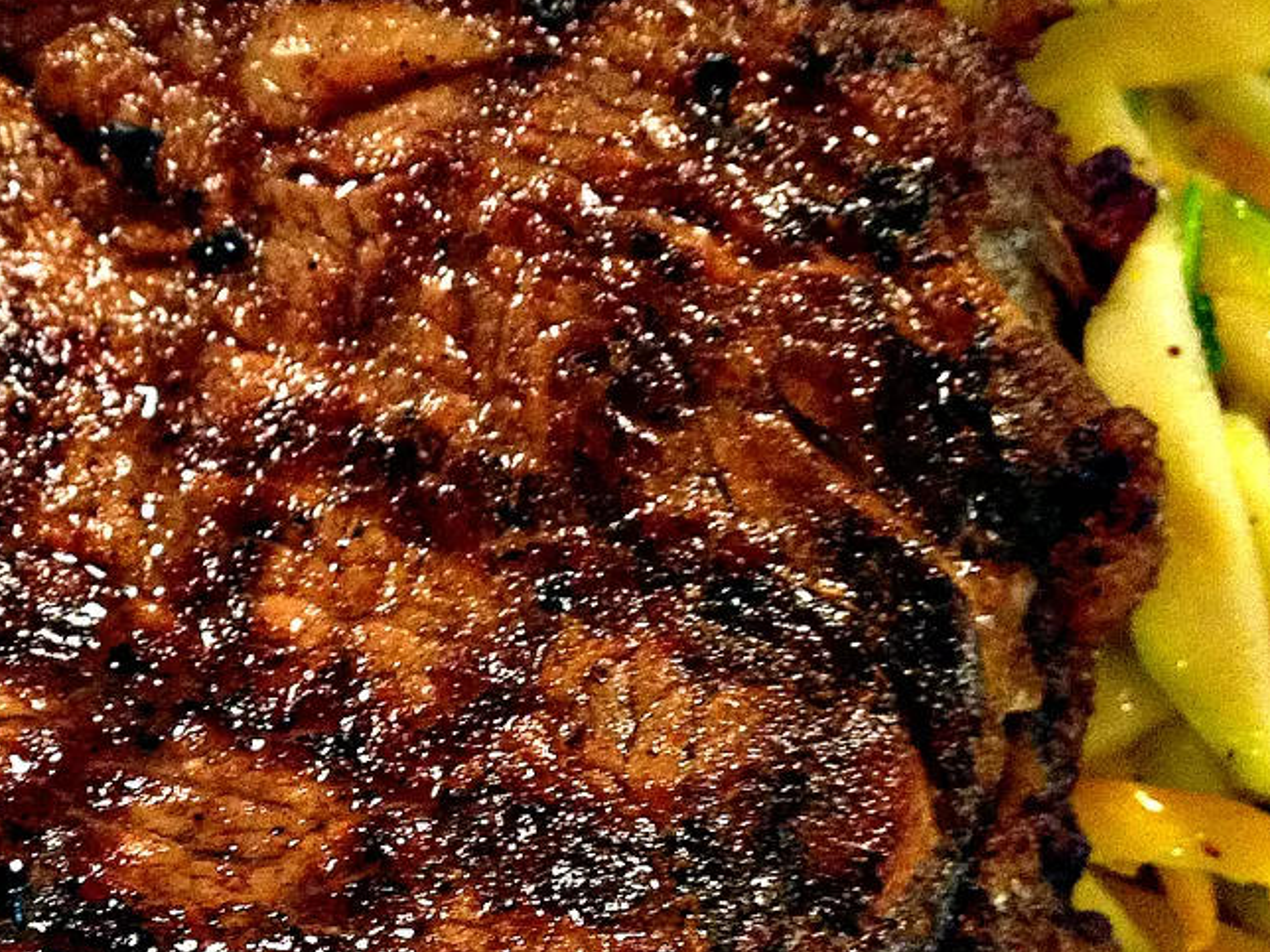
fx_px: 3192
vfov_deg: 17.0
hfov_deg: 21.7
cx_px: 6
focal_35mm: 87
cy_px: 536
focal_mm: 4.28
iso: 160
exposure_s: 1/20
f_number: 2.4
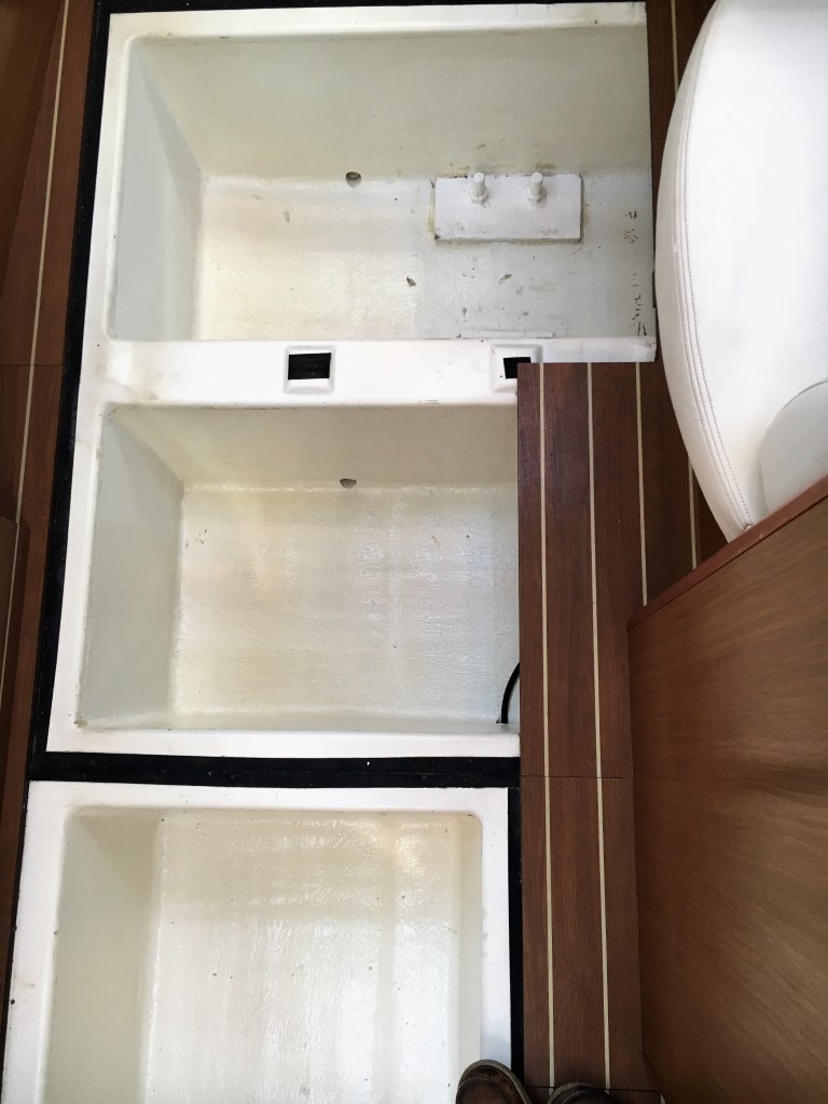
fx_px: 925
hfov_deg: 48.2
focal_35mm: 29
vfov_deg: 61.7
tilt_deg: -77.9
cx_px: 414
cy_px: 552
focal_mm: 4.15
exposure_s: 1/33
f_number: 2.2
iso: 50
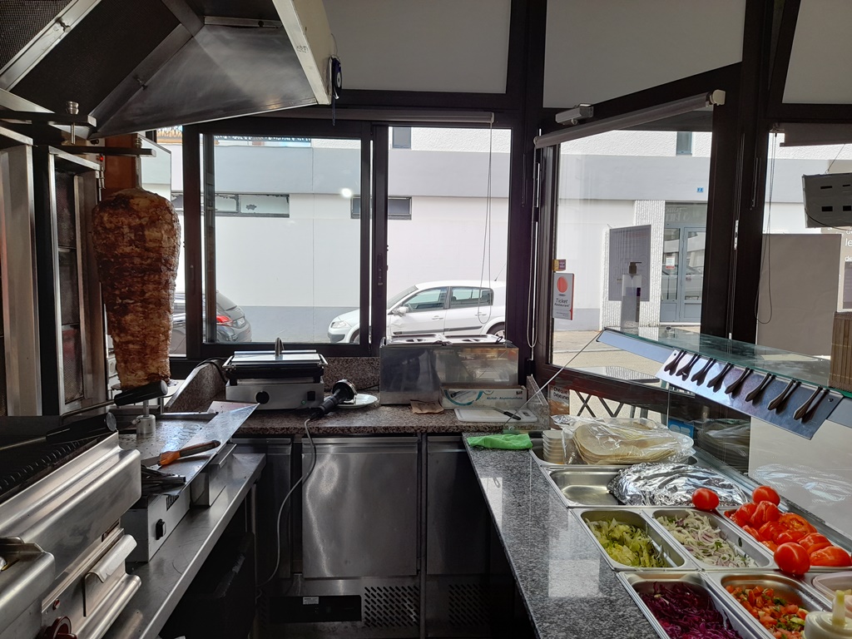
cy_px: 320
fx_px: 615
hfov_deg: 69.4
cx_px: 426
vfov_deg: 54.9
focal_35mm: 25
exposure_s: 1/100
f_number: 2
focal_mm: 4.6
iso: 25
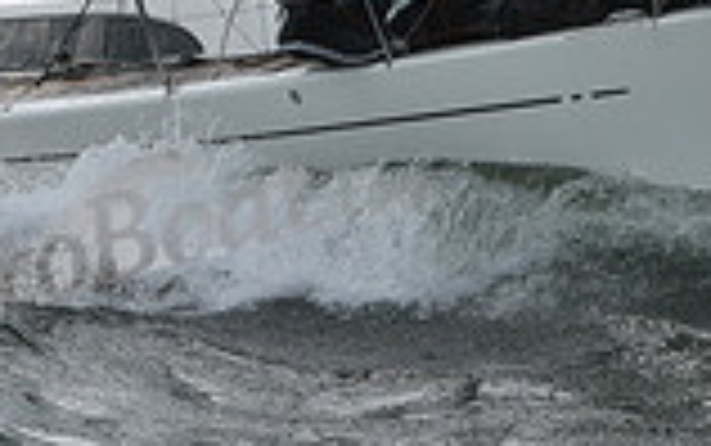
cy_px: -52
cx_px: 675
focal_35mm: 321
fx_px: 6224
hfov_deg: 6.5
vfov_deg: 4.1
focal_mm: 86
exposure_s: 1/1000
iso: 320
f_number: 8
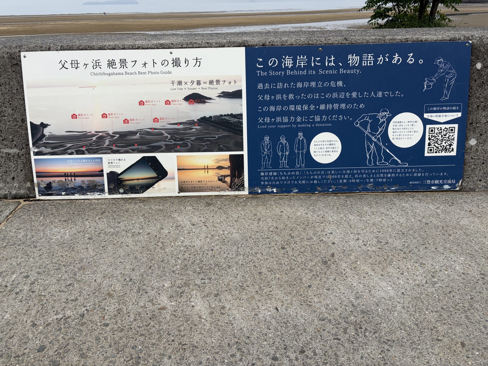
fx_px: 367
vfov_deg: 53.1
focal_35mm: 26
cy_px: 183
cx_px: 244
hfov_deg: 67.3
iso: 50
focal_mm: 5.96
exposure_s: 1/3448
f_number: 1.6
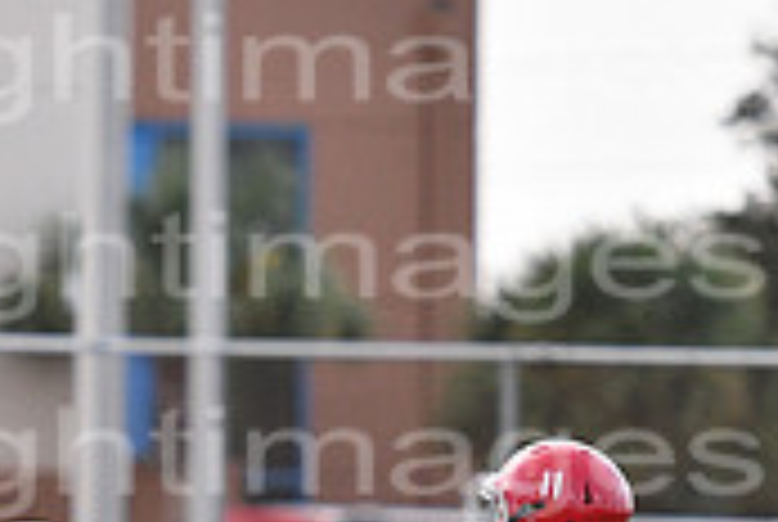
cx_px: 144
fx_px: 16835
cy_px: 758
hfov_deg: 2.6
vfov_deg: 1.8
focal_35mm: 778
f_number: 3.2
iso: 1600
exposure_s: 1/1250
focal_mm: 155
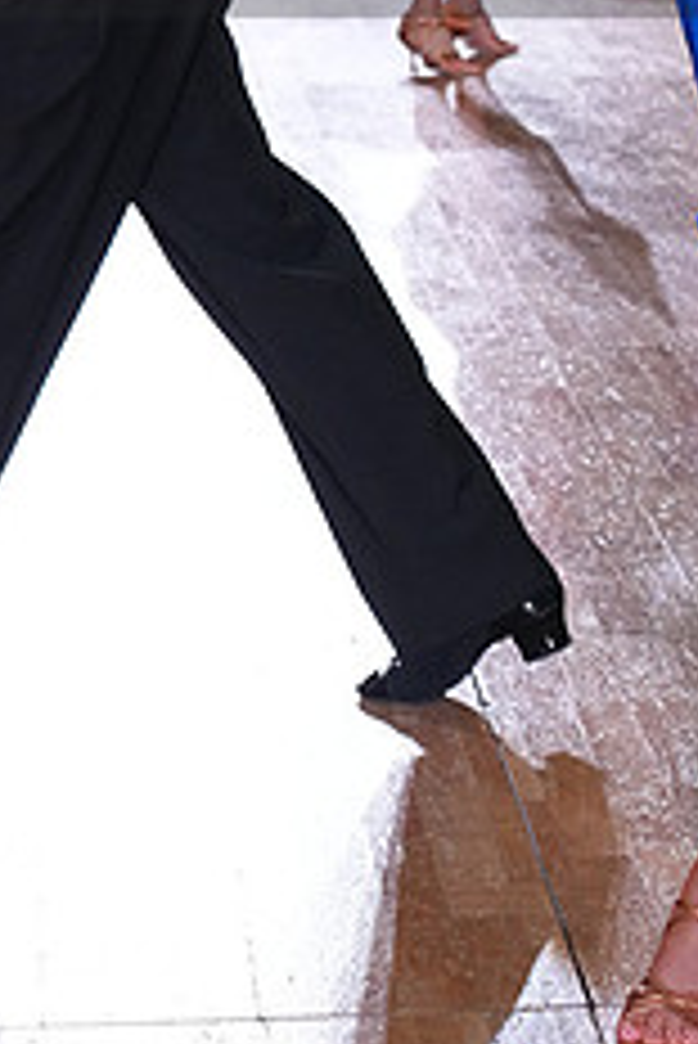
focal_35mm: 175
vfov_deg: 11.6
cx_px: 430
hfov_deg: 7.9
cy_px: -130
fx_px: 5082
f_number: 7.1
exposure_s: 1/320
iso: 5000
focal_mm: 70
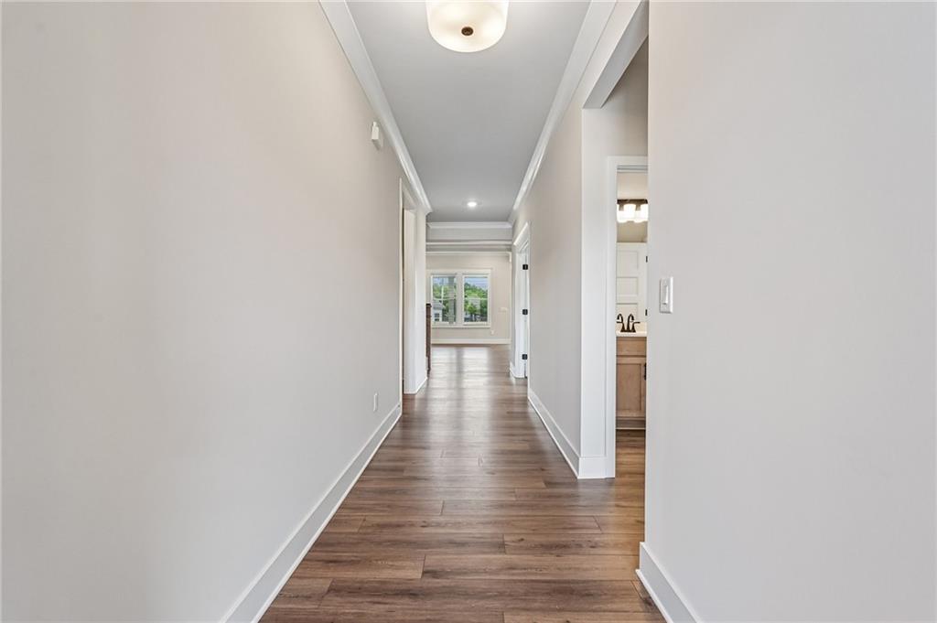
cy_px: 312
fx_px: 416
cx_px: 468
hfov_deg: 96.8
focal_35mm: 16
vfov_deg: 73.7
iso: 800
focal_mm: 16
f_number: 8
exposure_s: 1/40
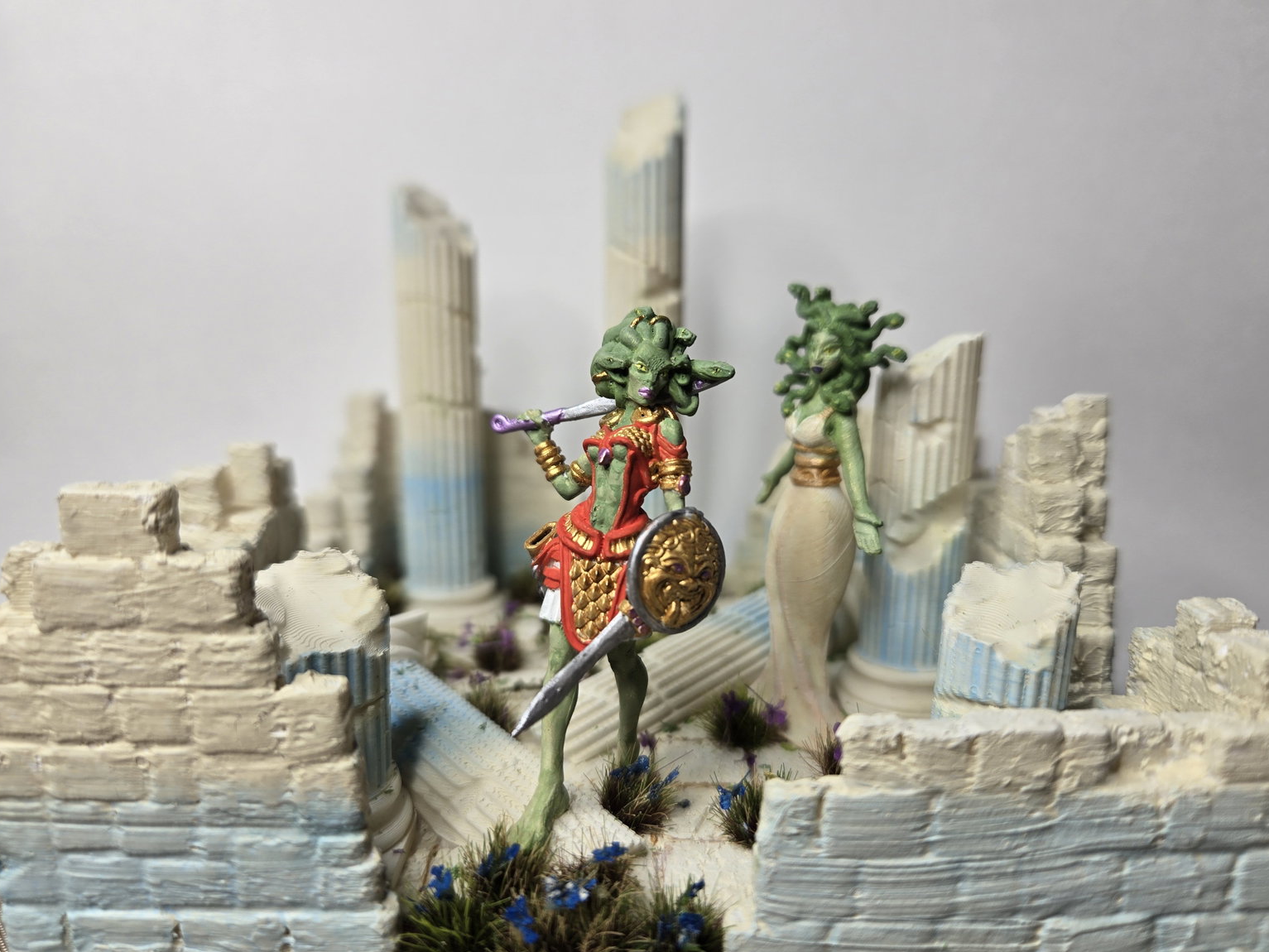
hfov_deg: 71.6
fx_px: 880
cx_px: 651
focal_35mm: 24
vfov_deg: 56.8
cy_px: 464
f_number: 1.8
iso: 25
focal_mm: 5.4
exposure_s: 1/62.7
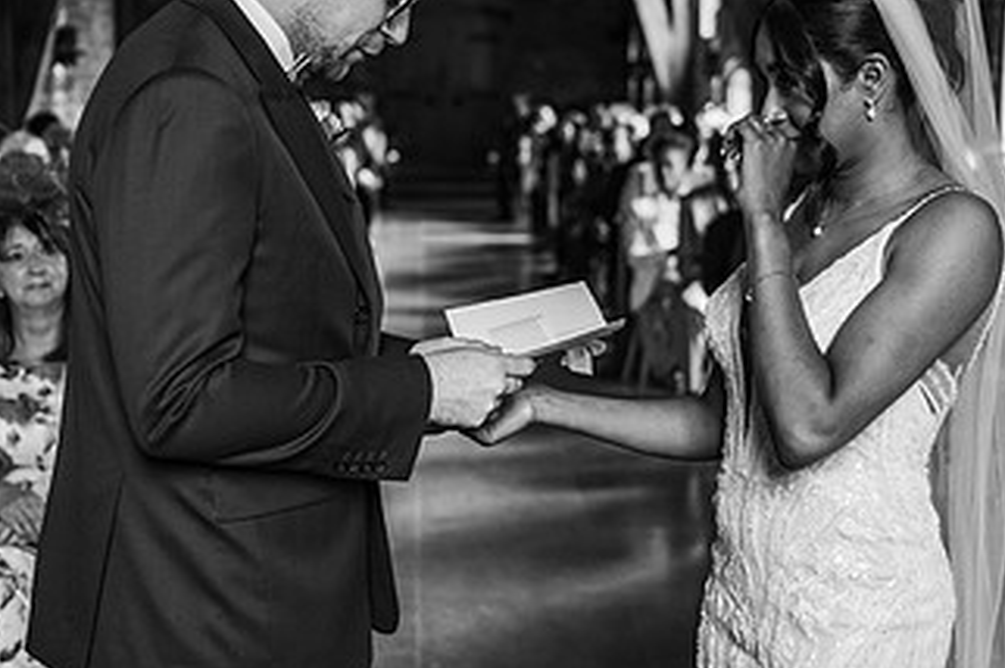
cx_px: 552
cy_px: 259
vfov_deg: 21.5
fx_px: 1757
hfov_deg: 31.9
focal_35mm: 63
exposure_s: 1/200
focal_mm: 35
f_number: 2.2
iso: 560
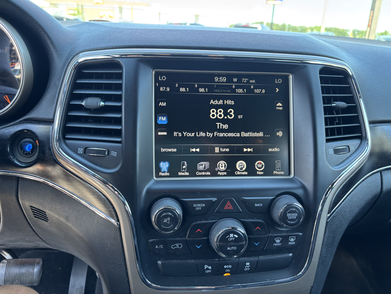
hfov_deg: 67.3
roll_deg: +0.2
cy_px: 147
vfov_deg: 53.1
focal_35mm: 26
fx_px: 294
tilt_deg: -19.1
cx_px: 196
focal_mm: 5.96
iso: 100
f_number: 1.6
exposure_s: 1/121
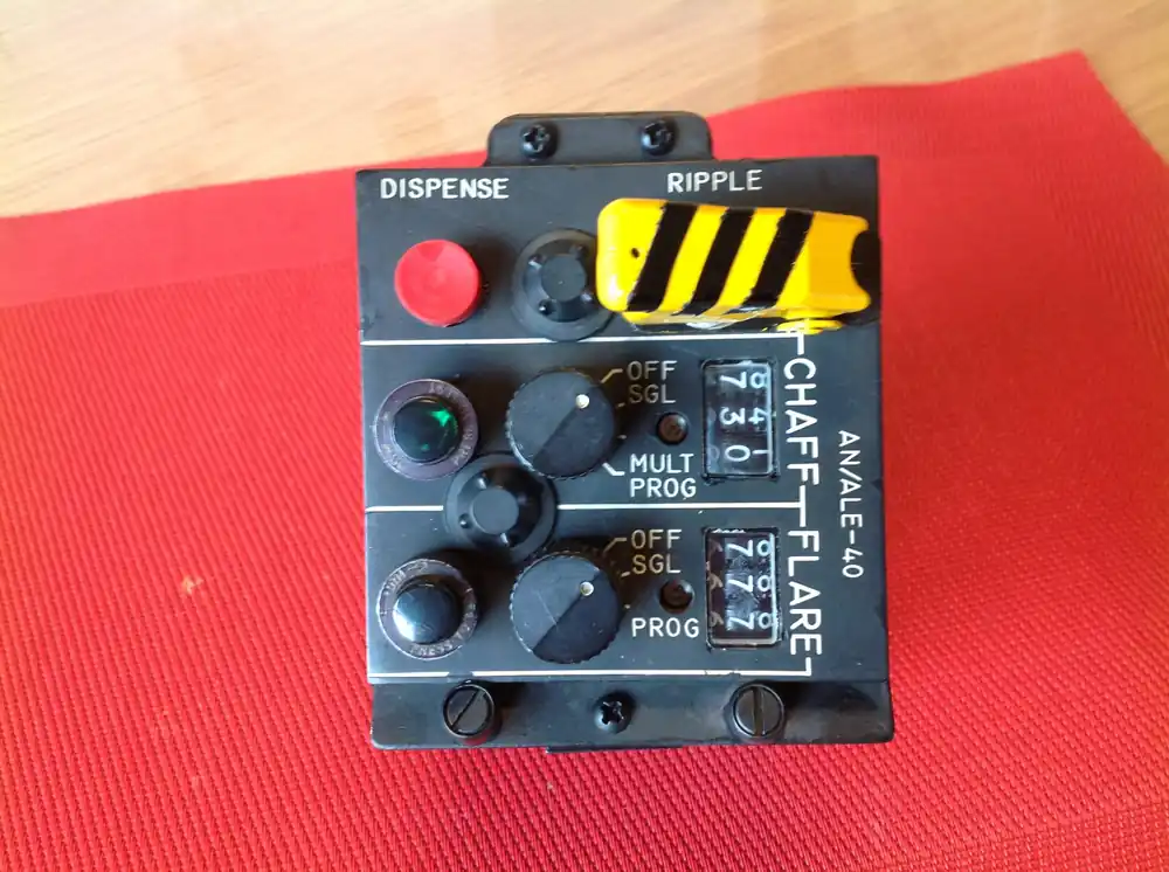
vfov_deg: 40.6
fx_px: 1180
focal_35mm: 35
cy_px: 436
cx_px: 584
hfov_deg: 52.7
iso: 80
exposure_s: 1/15
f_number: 2.4
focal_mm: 4.28
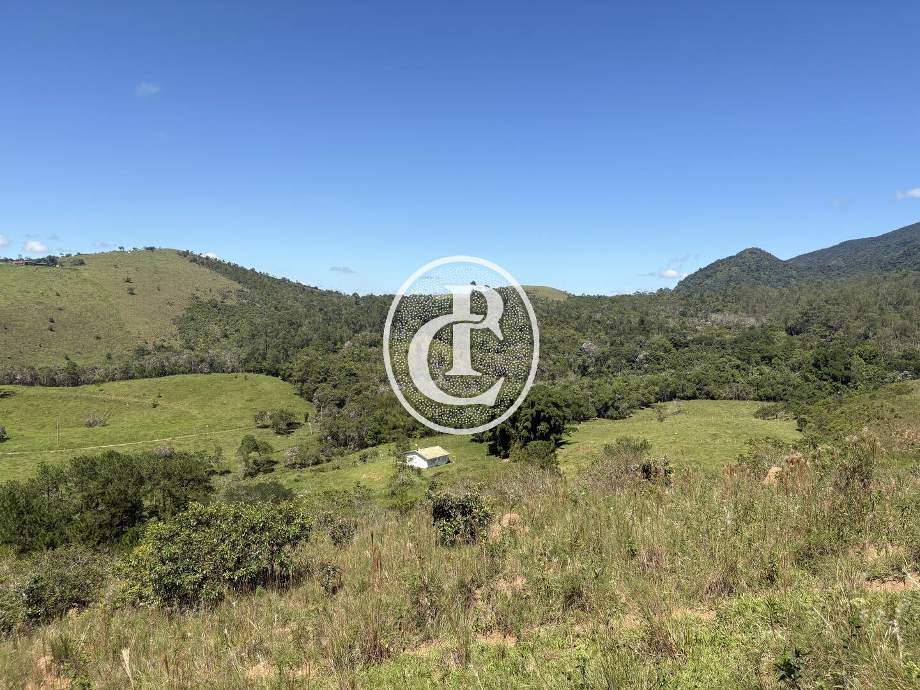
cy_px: 345
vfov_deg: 53.1
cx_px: 460
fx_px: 691
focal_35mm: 26
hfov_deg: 67.3
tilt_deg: -2.4
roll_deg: +0.5
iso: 50
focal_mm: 5.96
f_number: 1.6
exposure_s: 1/3125
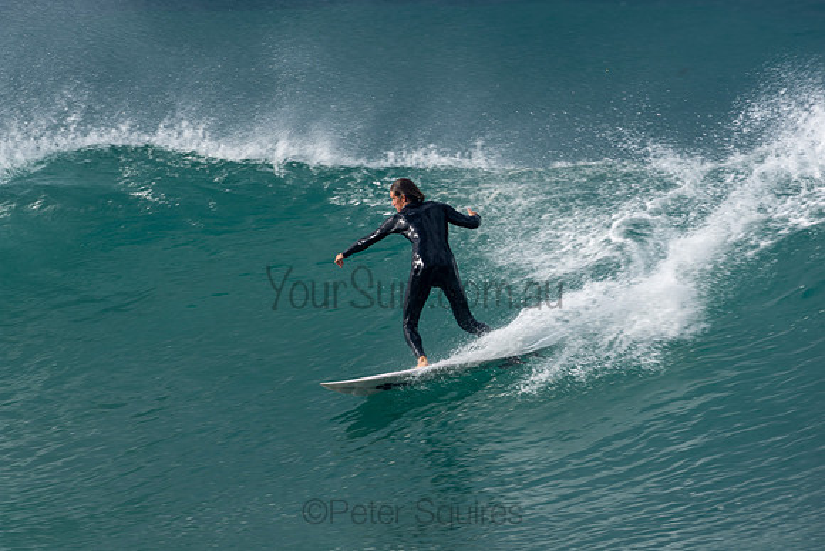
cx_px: 412
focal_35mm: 720
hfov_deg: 2.9
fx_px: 16503
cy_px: 276
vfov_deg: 1.9
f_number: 9
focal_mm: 480
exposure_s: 1/200
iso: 100
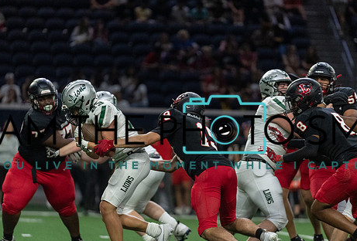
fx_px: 2869
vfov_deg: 4.8
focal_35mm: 288
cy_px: 152
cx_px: 167
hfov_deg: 7.1
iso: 4000
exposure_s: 1/1250
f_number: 2.8
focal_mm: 200
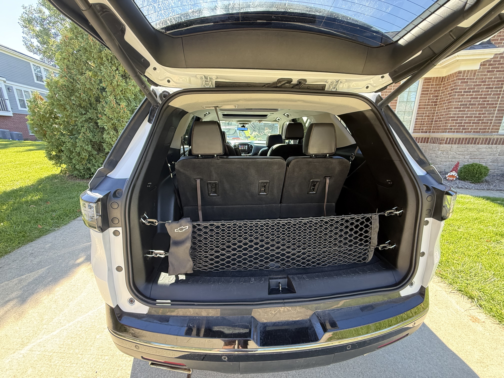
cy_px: 189
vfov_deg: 85.7
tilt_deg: -14.1
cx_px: 252
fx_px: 204
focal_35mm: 14
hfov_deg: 102.1
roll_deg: -0.4
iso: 200
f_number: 2.2
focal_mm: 2.22
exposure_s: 1/99
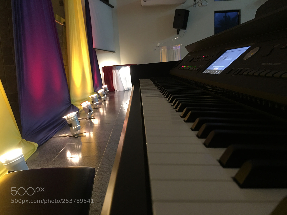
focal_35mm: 29
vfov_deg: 48.2
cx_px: 144
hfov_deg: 61.7
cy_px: 108
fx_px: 240
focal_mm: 4.15
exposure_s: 1/4
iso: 64
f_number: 2.2
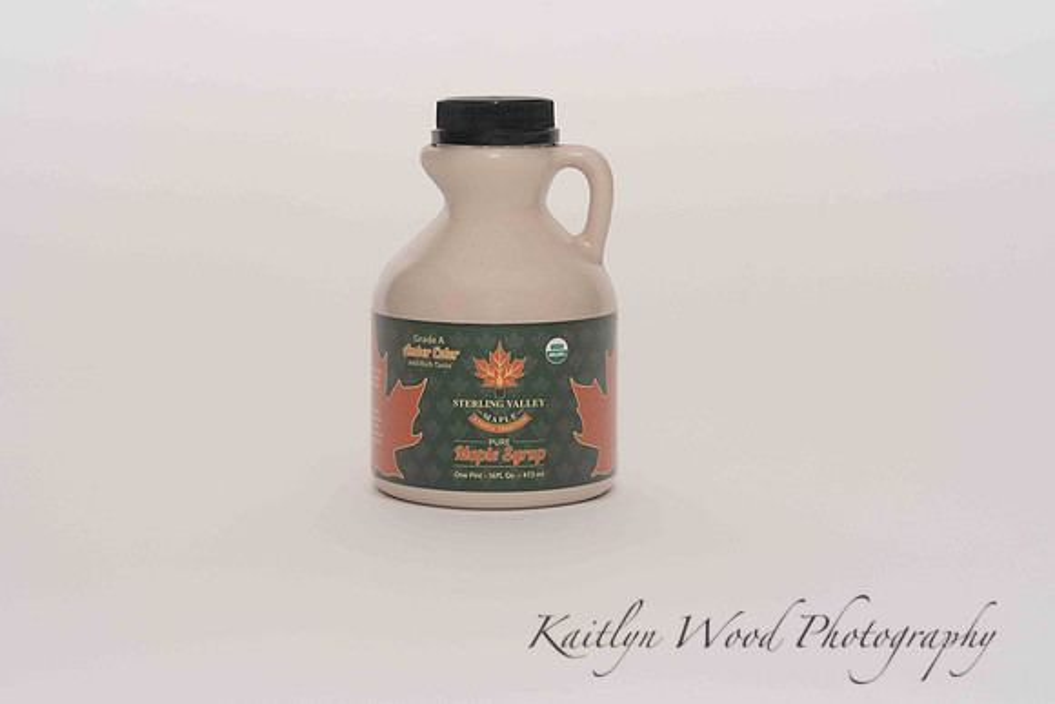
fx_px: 2528
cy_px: 352
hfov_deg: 23.6
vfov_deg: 15.9
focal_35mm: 86
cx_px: 532
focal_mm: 85
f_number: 13
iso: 400
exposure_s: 1/100
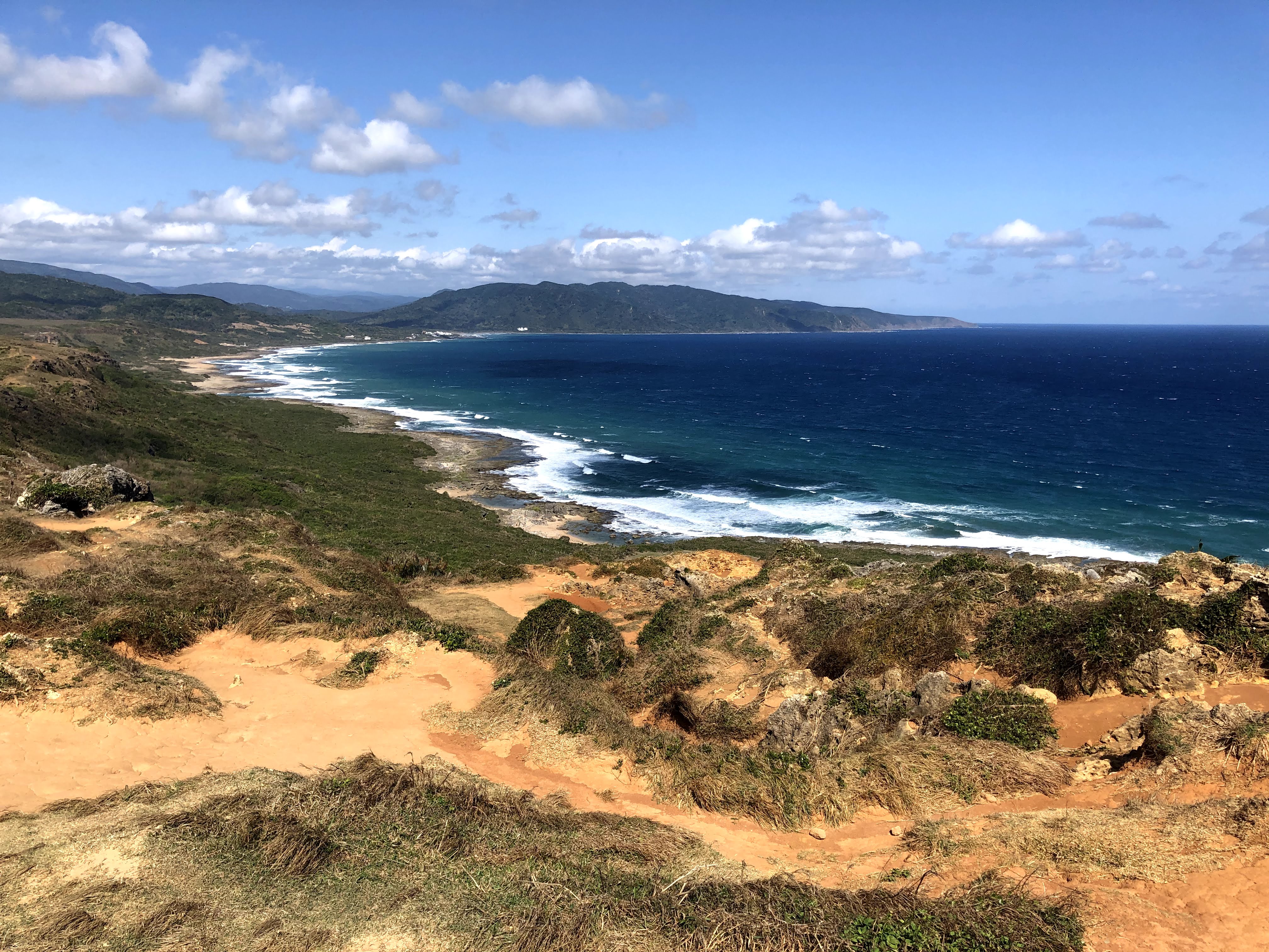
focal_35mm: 28
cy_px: 476
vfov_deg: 49.7
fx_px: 1026
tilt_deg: -7.1
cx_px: 634
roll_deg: +0.7
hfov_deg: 63.4
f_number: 1.8
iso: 20
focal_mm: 4
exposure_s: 1/2667
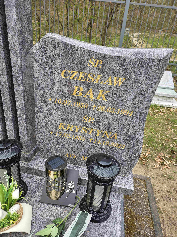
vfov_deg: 73.9
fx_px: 157
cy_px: 118
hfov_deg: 58.9
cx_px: 88
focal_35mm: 23
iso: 40
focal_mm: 6.3
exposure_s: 1/359
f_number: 1.7
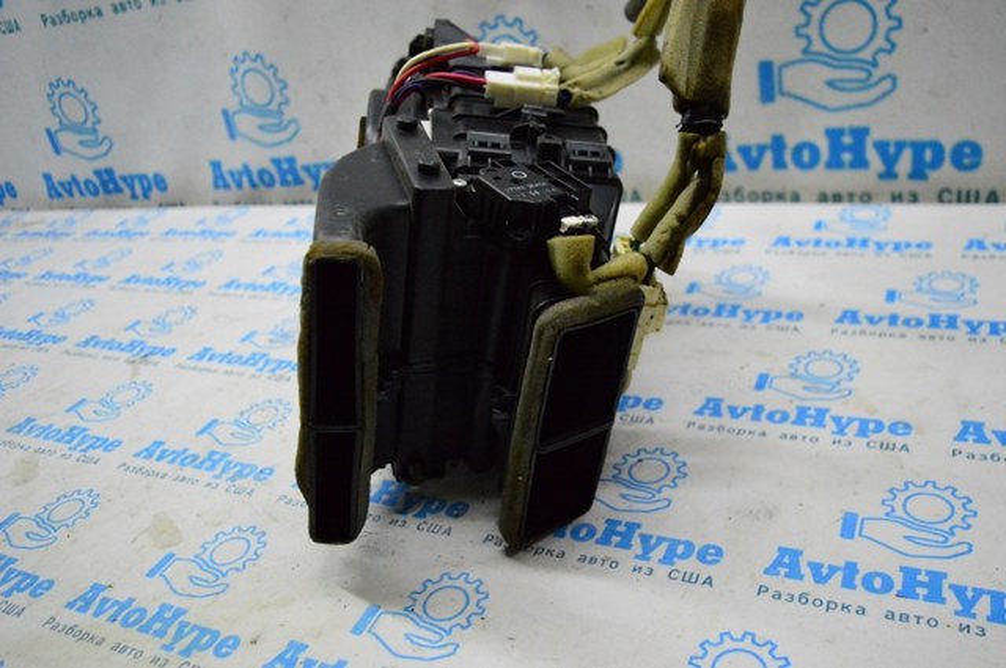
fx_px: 837
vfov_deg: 43.5
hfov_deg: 62.0
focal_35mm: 30
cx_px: 503
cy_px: 334
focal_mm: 20
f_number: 3.8
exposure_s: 1/1000
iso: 6400
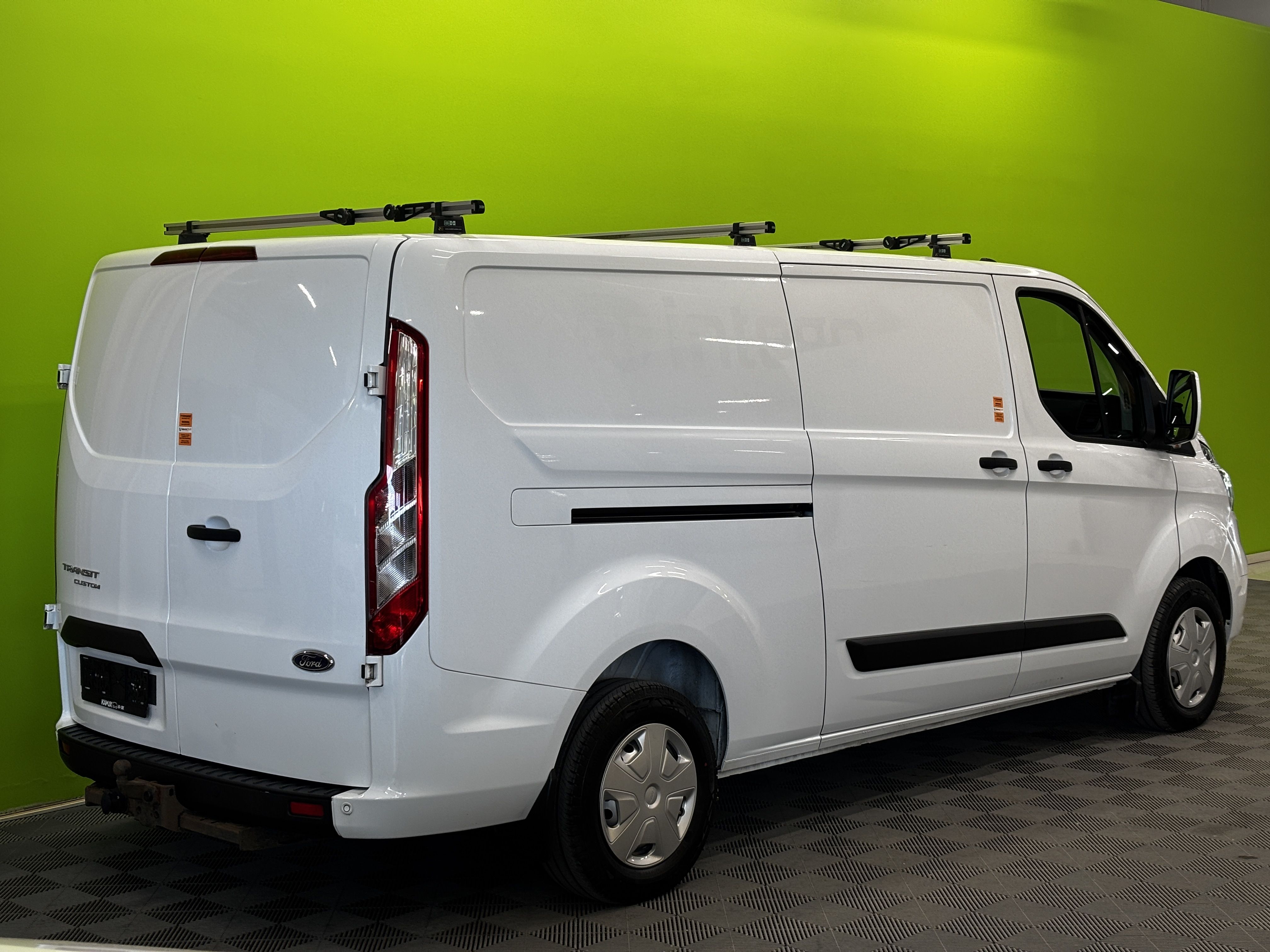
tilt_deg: -4.2
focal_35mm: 52
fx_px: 1908
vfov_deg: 28.0
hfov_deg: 36.8
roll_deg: +0.6
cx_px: 635
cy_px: 476
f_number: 1.6
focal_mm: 5.96
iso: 40
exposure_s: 1/100
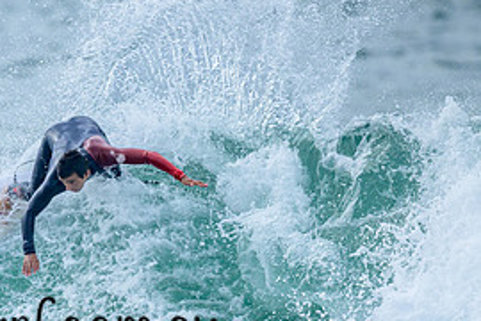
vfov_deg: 0.7
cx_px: 27
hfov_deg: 1.0
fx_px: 27856
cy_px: 317
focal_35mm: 2085
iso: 320
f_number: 6.3
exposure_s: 1/2000
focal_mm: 800
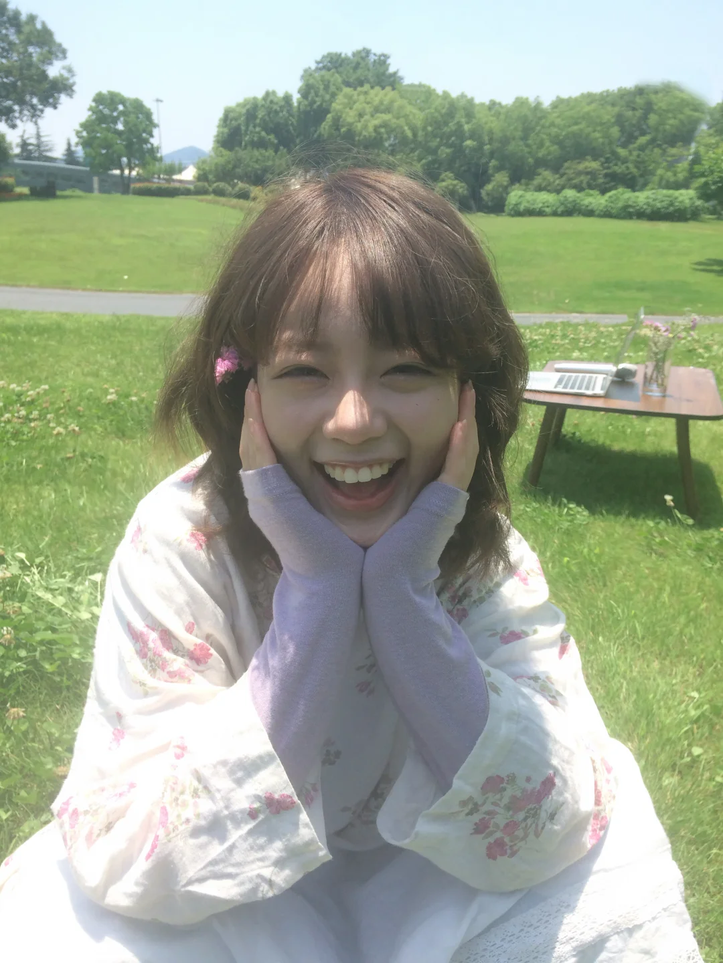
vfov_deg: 61.7
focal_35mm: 29
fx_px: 808
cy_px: 482
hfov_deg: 48.2
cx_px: 362
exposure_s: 1/977
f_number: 2.2
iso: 32
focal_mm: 4.15
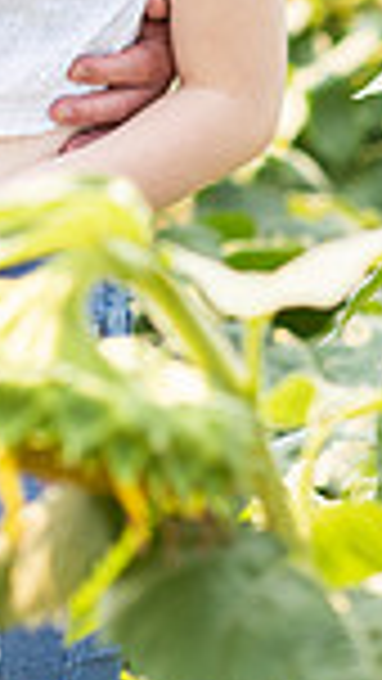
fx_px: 4769
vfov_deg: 8.0
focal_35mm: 265
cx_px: -261
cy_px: -185
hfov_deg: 4.5
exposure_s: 1/800
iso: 125
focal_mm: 85
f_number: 2.8
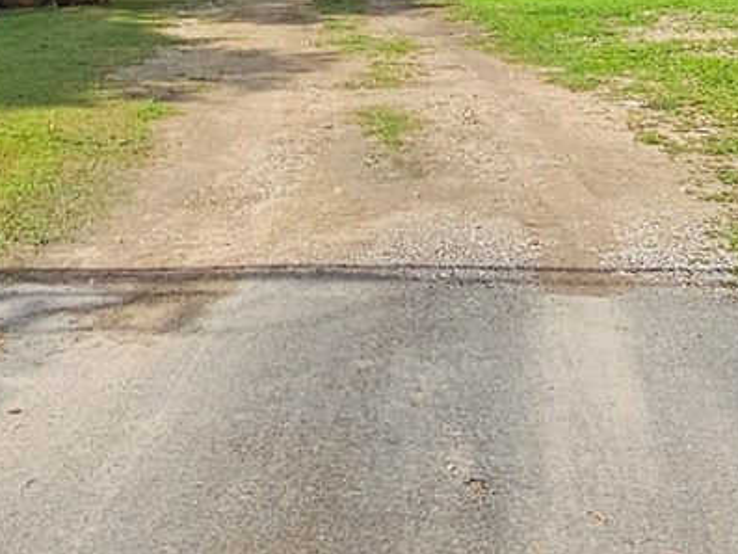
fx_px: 1429
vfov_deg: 19.6
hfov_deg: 28.5
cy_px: -232
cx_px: 167
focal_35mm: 67
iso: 50
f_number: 2.2
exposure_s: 1/2586
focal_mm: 2.2
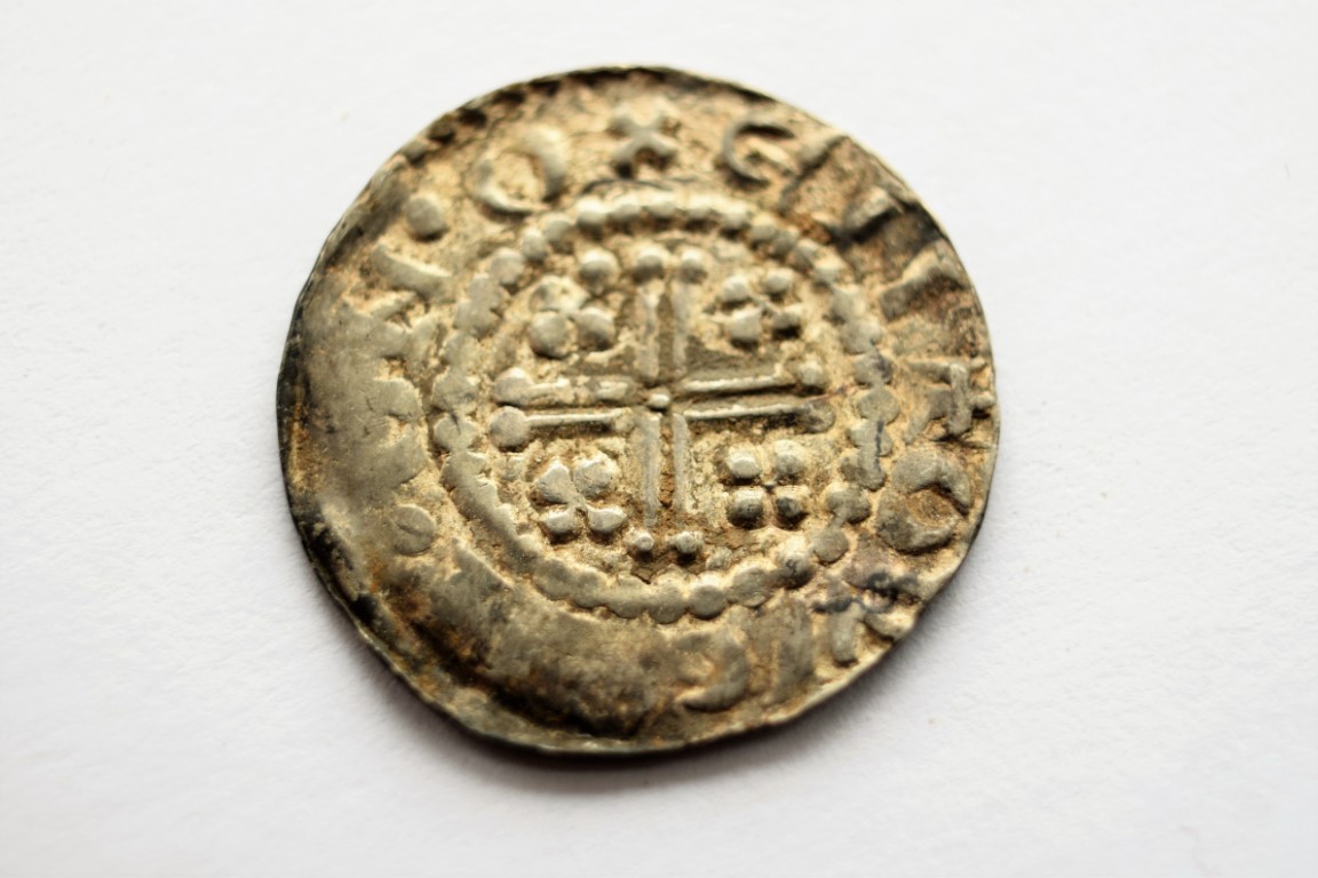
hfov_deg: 37.9
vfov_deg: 25.8
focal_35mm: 52
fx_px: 1922
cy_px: 439
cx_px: 659
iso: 450
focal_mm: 35
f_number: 5.6
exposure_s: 1/125
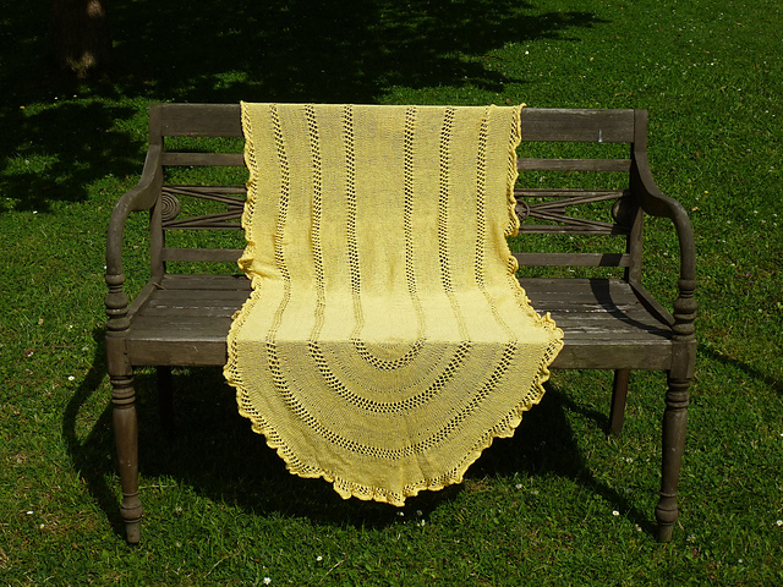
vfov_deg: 25.7
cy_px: 294
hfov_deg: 33.8
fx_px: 1289
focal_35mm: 57
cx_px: 392
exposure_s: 1/1300
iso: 100
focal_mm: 10.1
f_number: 4.4
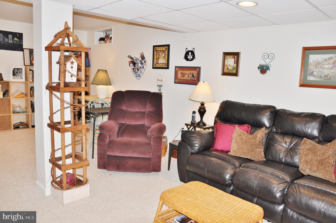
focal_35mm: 27
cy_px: 112
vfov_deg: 47.8
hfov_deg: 67.4
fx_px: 252
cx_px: 168
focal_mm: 18
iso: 200
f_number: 5.6
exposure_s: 1/60
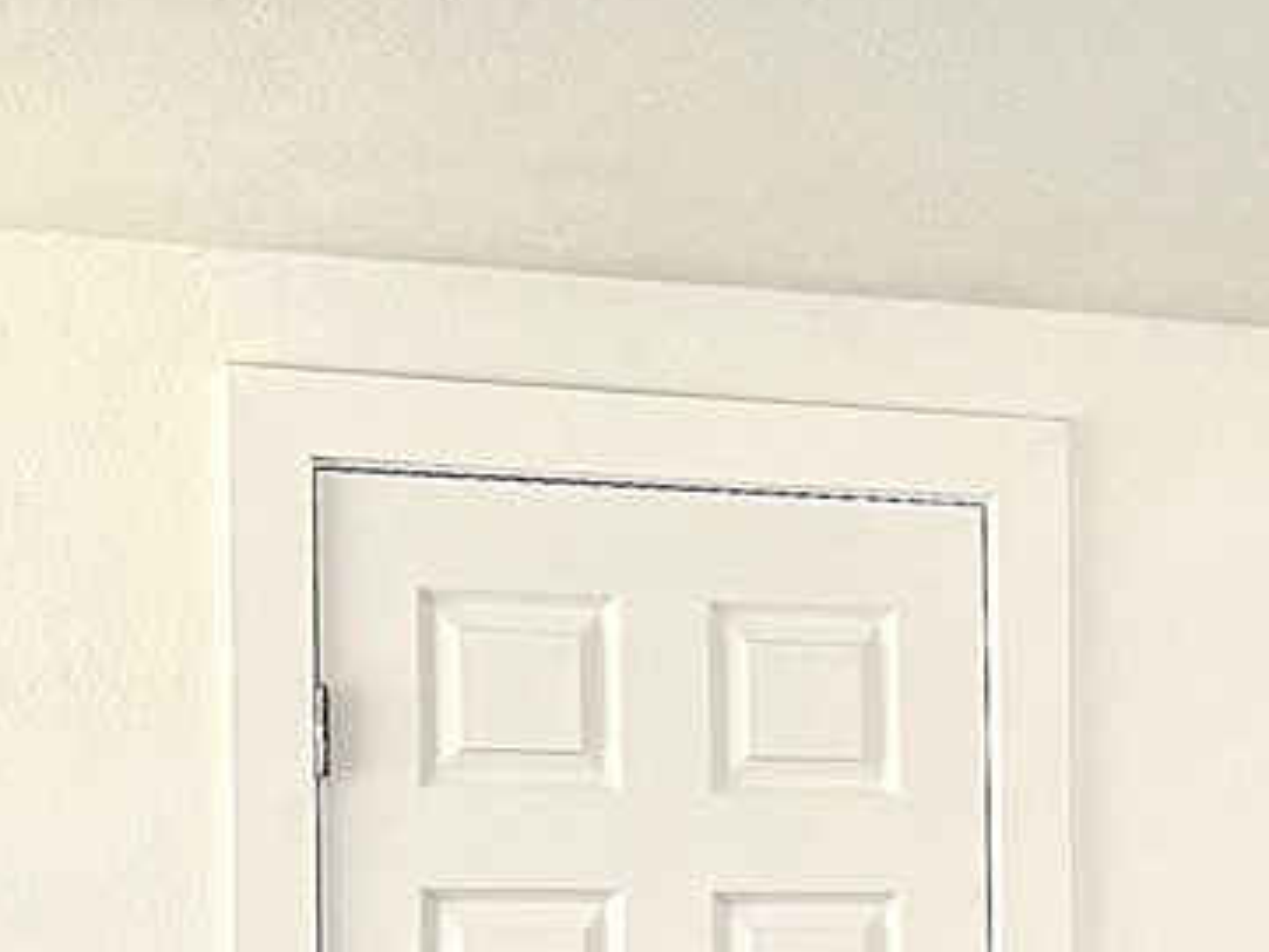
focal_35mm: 136
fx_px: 4987
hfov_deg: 14.2
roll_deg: +0.8
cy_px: 984
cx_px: 1308
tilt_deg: +0.4
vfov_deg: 10.8
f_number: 1.78
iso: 200
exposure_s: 1/112
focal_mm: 6.76
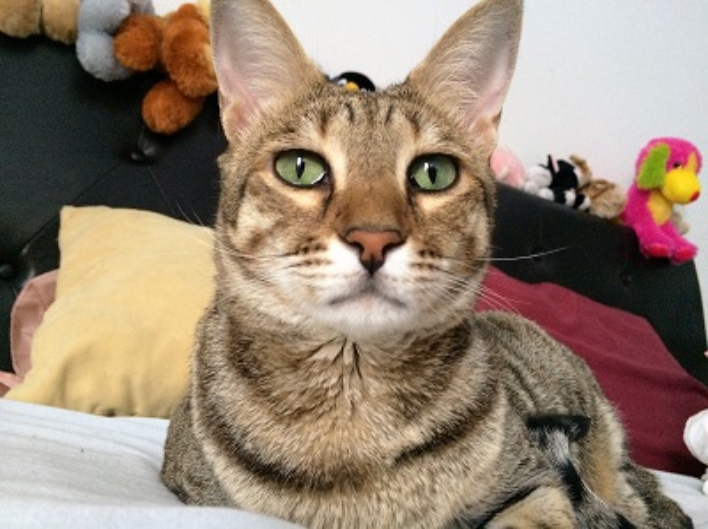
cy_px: 264
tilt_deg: +14.1
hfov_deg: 61.7
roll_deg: -3.3
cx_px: 354
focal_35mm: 29
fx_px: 592
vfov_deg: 48.1
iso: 320
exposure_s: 1/20
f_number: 2.2
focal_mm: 4.15
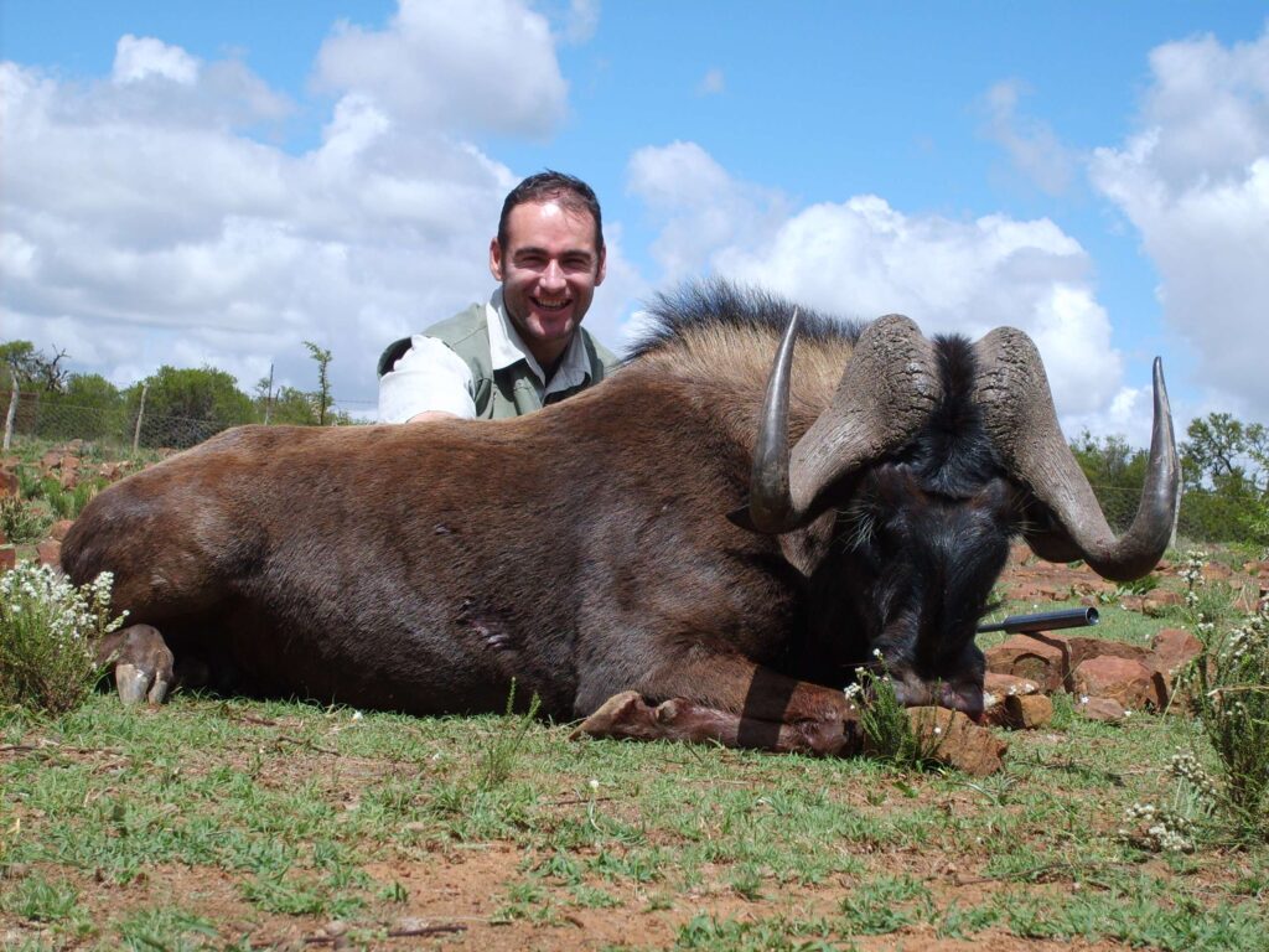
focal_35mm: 72
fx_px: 2639
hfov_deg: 27.0
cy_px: 476
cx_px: 634
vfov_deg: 20.4
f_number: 3.9
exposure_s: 1/750
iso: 50
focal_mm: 12
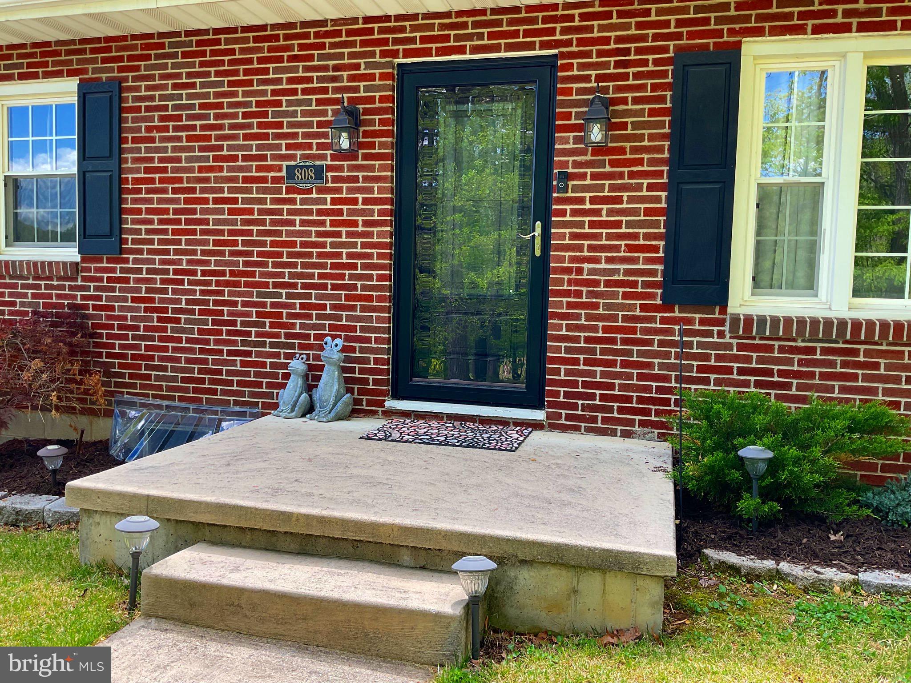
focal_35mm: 29
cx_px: 456
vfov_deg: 48.2
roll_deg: -2.5
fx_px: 763
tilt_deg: -3.3
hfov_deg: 61.7
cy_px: 342
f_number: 1.8
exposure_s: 1/310
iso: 16
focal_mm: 3
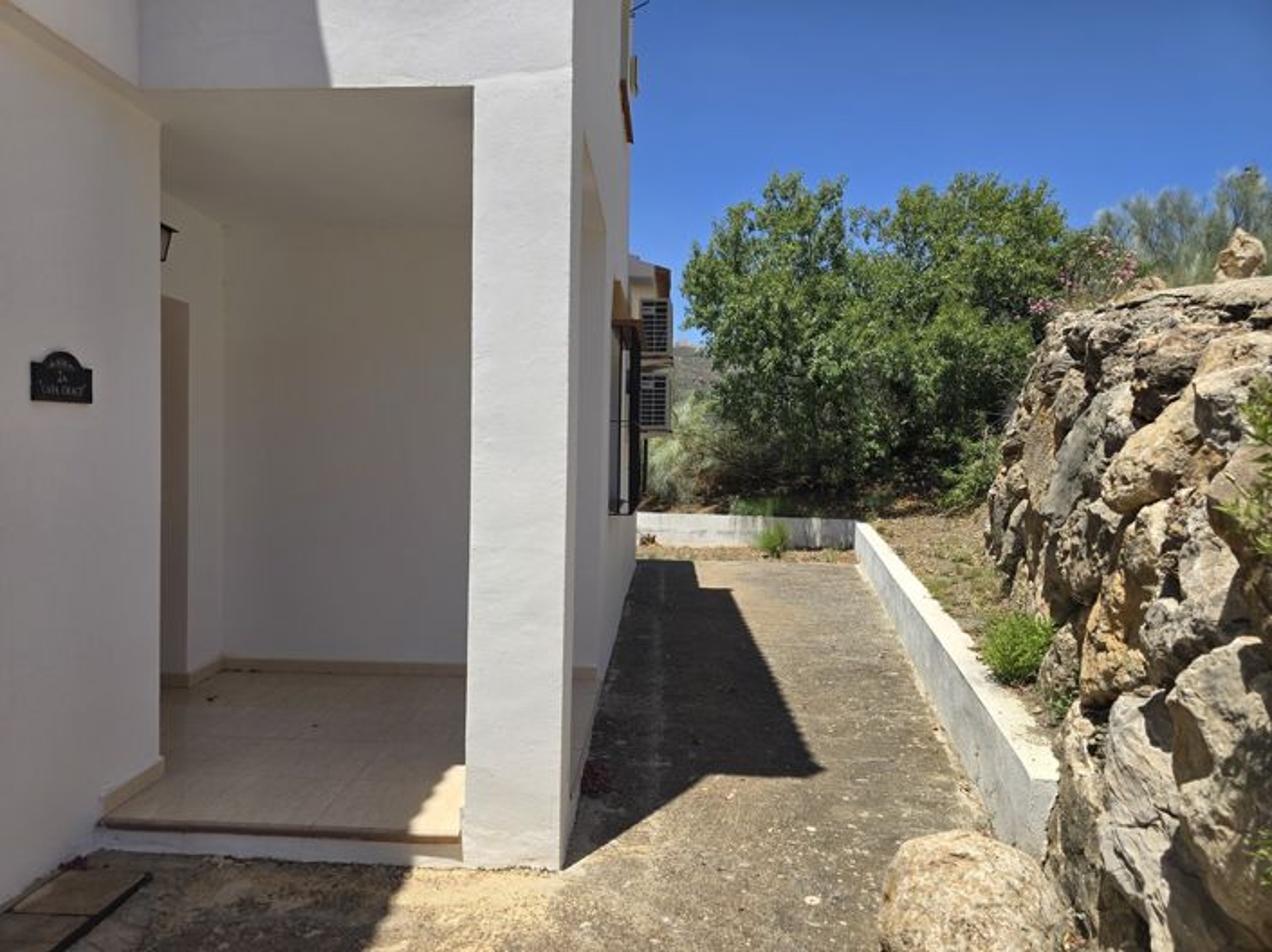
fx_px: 845
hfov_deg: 74.0
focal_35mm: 23
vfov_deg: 58.8
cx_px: 636
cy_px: 476
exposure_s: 1/950
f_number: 1.7
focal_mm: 6.3
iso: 12
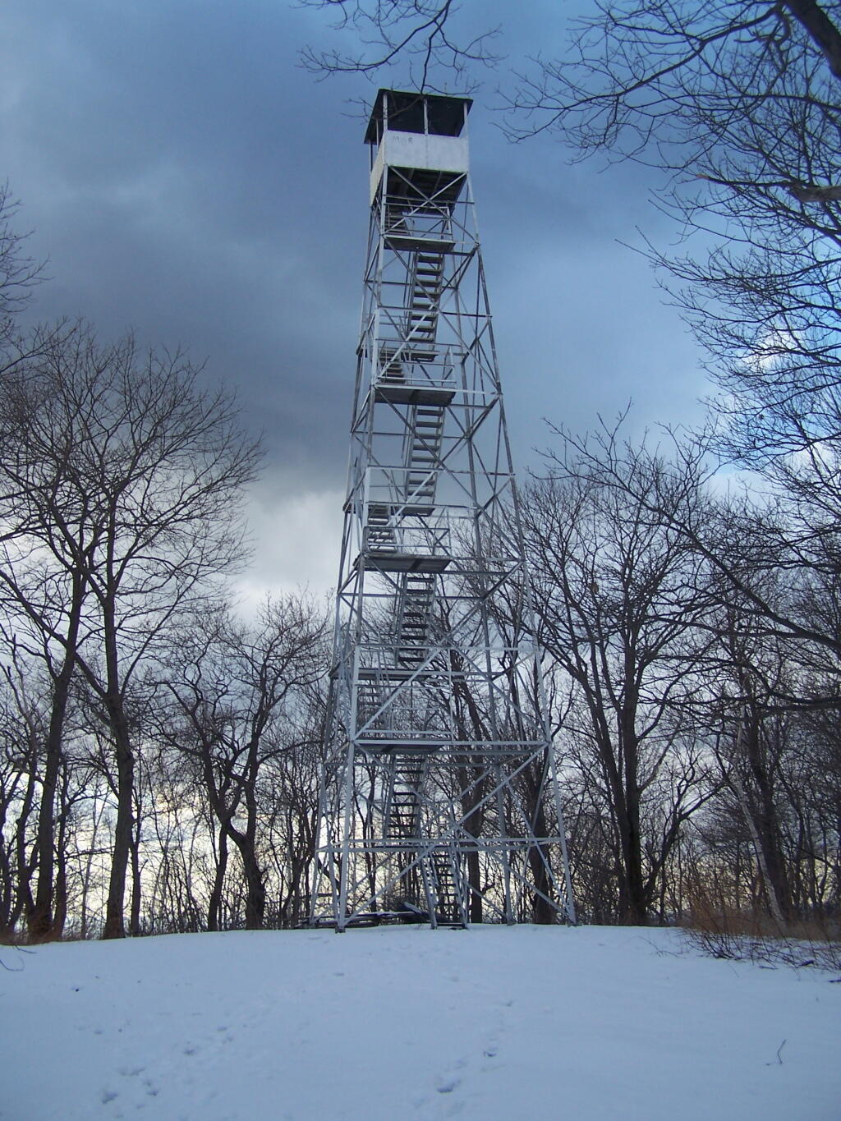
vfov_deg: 49.0
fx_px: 1231
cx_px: 420
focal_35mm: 38
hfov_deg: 37.7
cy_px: 560
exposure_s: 1/250
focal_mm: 6.3
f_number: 2.8
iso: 80
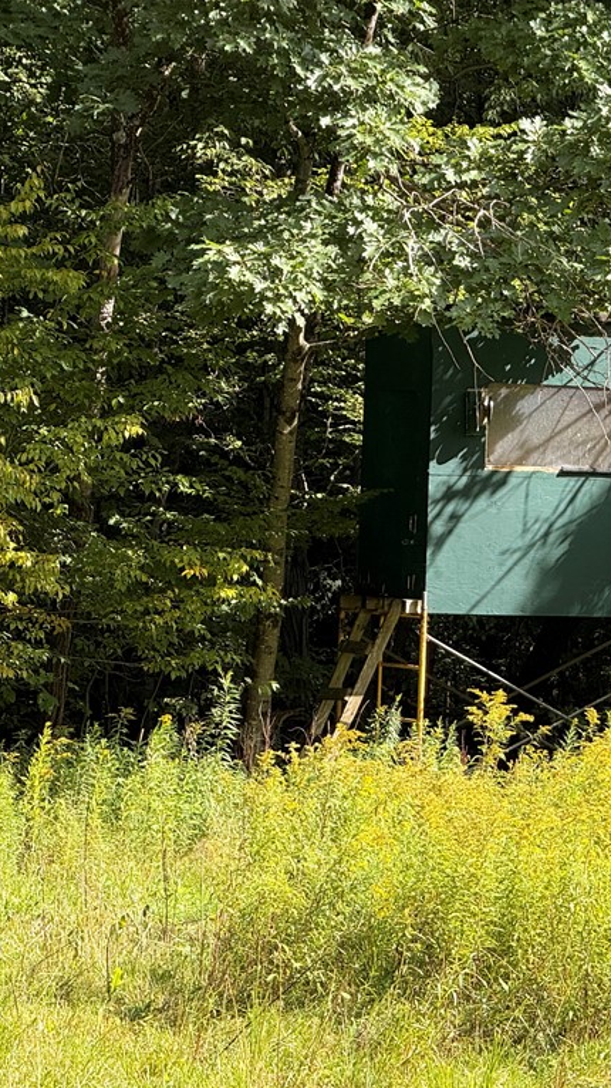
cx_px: 537
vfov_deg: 12.3
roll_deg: +0.3
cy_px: 543
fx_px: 5043
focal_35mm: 175
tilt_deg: +0.8
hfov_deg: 6.9
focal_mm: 15.66
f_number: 2.8
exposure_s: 1/393
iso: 64
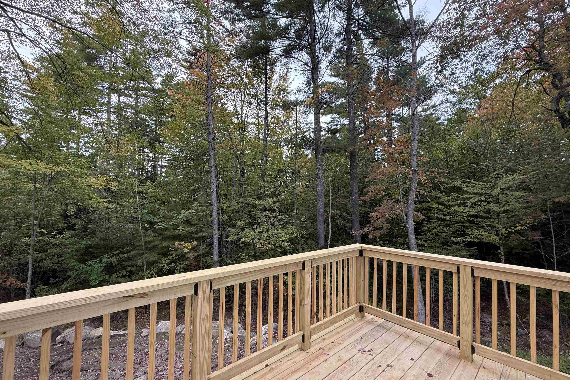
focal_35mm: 15
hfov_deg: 100.4
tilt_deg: +2.2
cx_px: 286
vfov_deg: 77.3
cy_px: 196
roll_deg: -1.0
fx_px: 237
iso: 64
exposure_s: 1/165
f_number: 2.2
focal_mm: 2.22
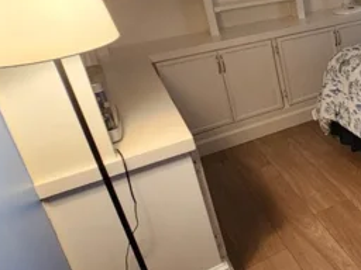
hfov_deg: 36.1
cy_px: 70
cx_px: 448
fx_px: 396
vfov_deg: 36.9
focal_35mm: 38
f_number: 2.2
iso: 500
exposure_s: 1/30
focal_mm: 2.2
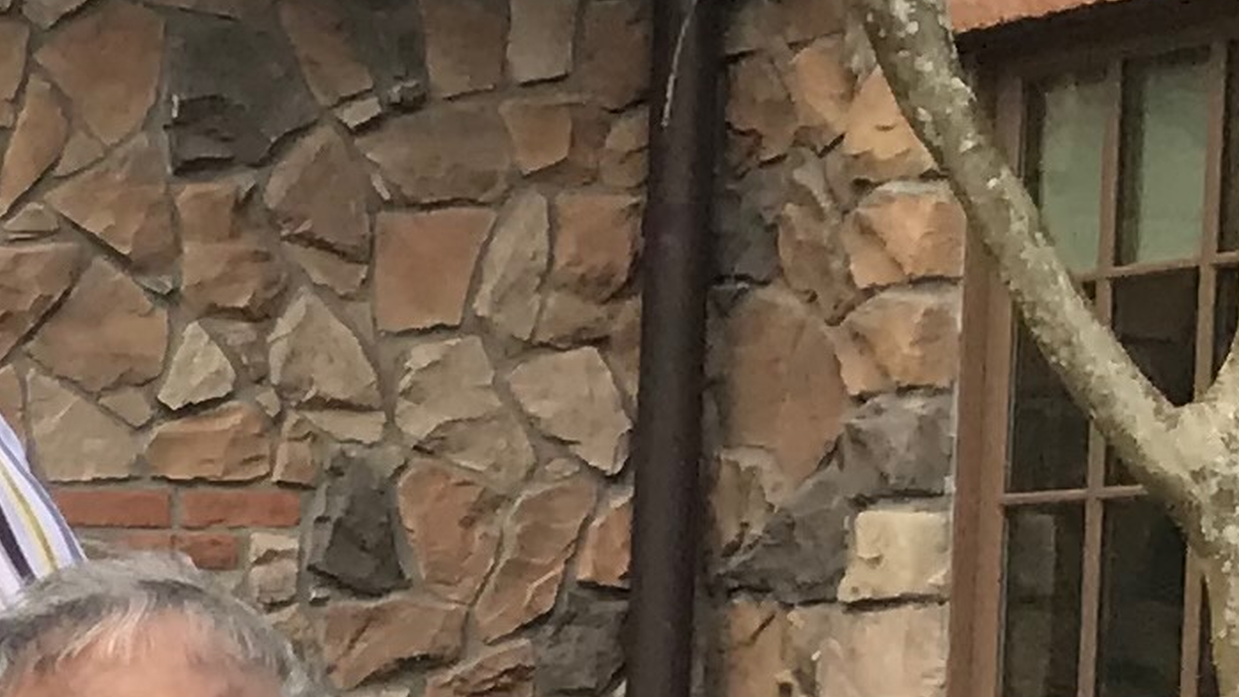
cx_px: -1998
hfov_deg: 10.2
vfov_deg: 6.8
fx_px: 5782
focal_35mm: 176
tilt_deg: -3.3
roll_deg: -0.9
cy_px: 1069
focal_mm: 3.99
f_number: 1.8
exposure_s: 1/319
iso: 20
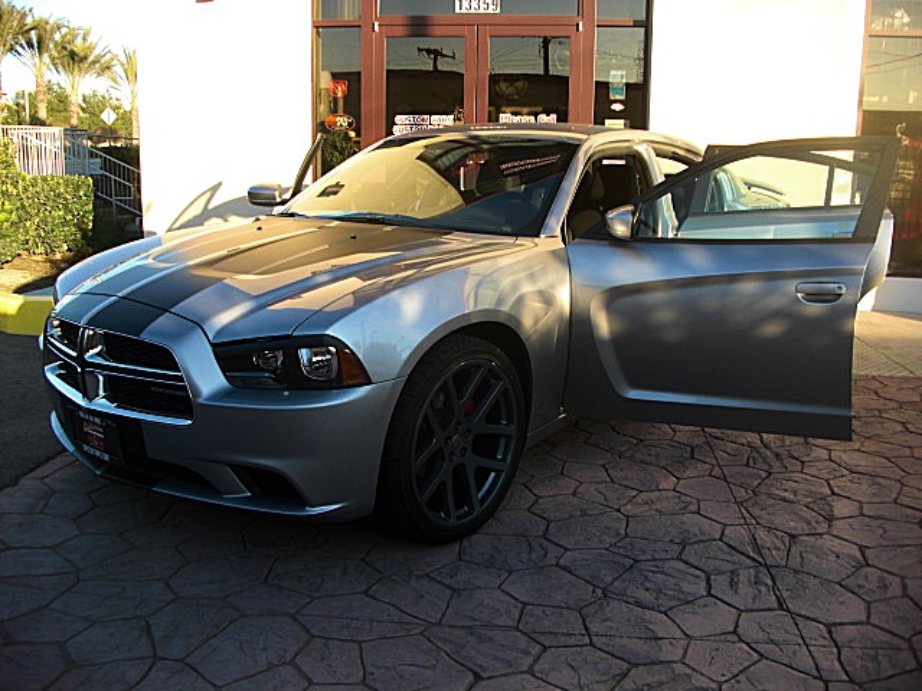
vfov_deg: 39.7
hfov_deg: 51.4
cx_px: 461
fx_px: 959
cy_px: 346
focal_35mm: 36
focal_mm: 6.3
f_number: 2.8
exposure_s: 1/160
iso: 50
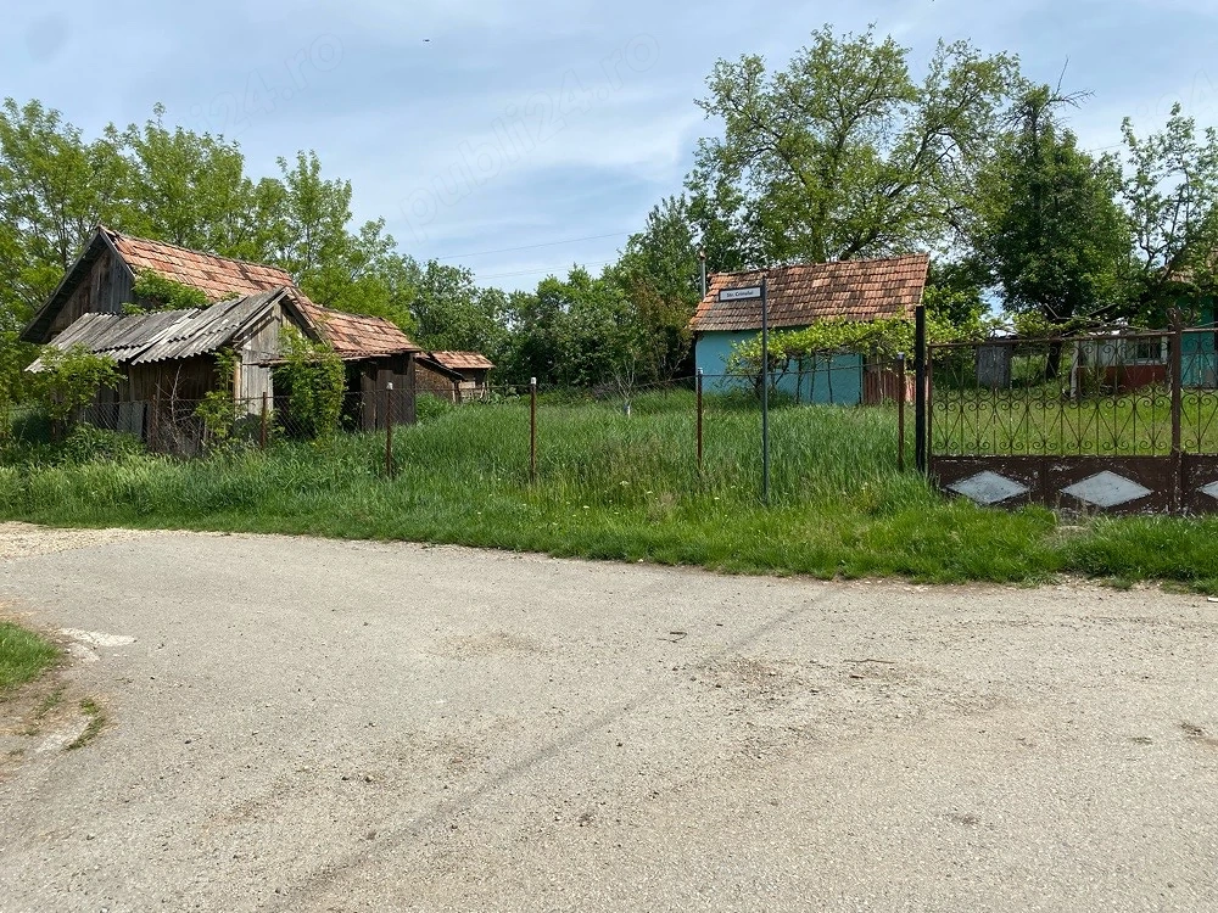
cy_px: 456
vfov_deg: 53.1
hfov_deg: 67.3
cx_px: 609
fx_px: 915
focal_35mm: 26
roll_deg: +0.1
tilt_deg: -0.2
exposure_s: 1/3731
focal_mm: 4.25
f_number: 1.8
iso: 32
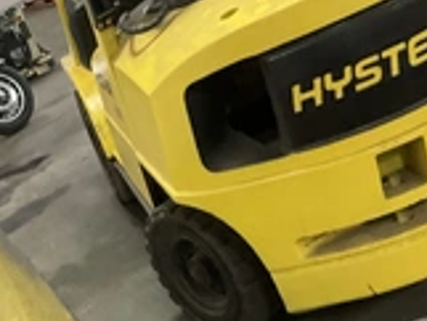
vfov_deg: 19.7
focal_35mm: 72
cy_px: 340
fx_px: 889
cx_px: -21
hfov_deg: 25.4
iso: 250
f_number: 1.8
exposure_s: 1/60
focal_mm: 3
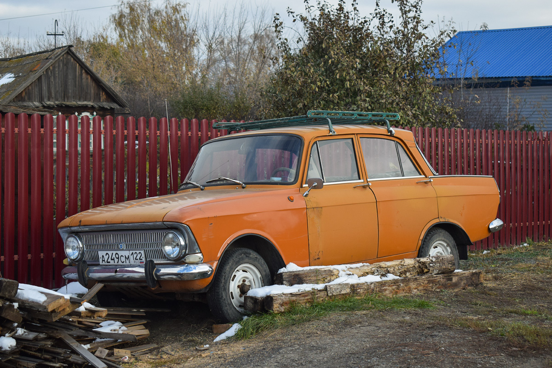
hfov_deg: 29.9
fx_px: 1035
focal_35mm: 68
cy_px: 184
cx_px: 276
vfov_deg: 20.2
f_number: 7.1
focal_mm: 45
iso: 400
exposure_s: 1/800
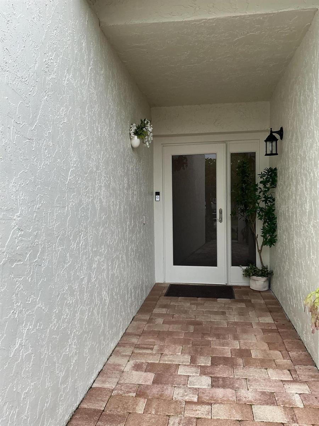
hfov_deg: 48.2
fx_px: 356
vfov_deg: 61.7
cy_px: 213
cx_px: 160
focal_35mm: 29
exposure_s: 1/120
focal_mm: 3
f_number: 1.8
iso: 40
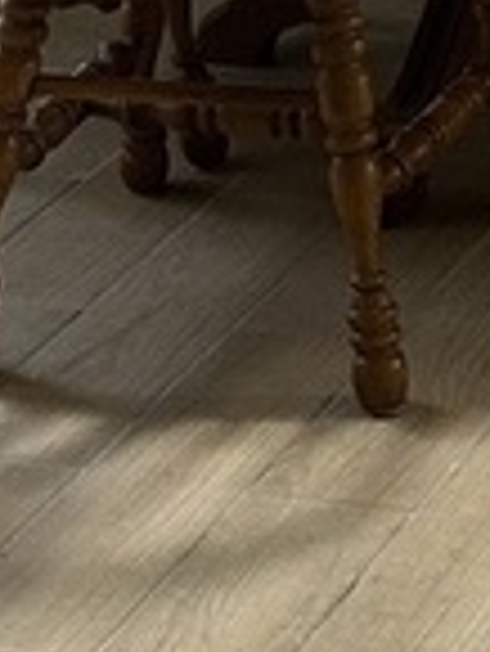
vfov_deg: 9.6
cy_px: -580
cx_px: 859
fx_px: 3637
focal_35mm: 193
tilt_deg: -10.4
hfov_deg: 7.5
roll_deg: -0.2
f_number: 1.5
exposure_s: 1/60
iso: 250
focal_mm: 5.7
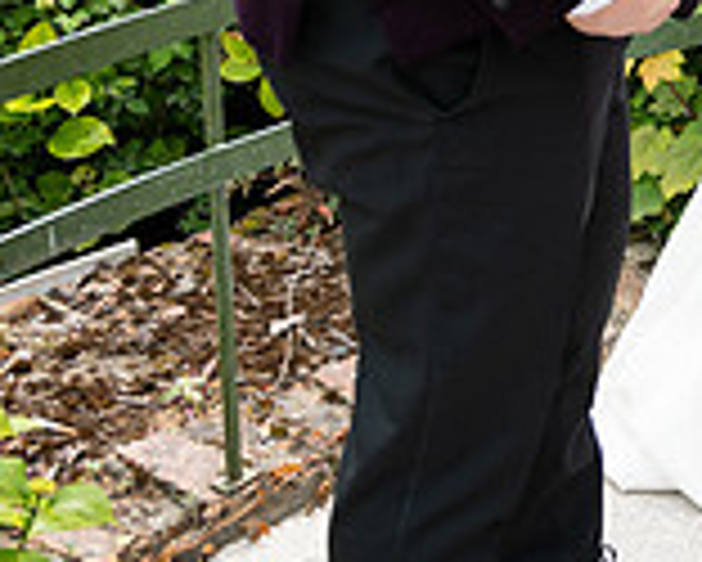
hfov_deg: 16.8
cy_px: -259
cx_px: 1120
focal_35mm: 101
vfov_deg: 14.3
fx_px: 2100
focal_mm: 29
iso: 250
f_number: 3.5
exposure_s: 1/1600
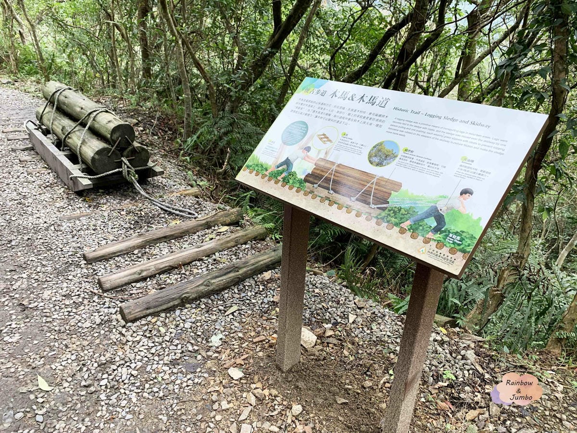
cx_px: 288
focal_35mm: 26
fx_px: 433
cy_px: 216
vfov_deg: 53.1
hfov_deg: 67.3
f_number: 1.8
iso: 64
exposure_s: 1/121
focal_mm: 4.25
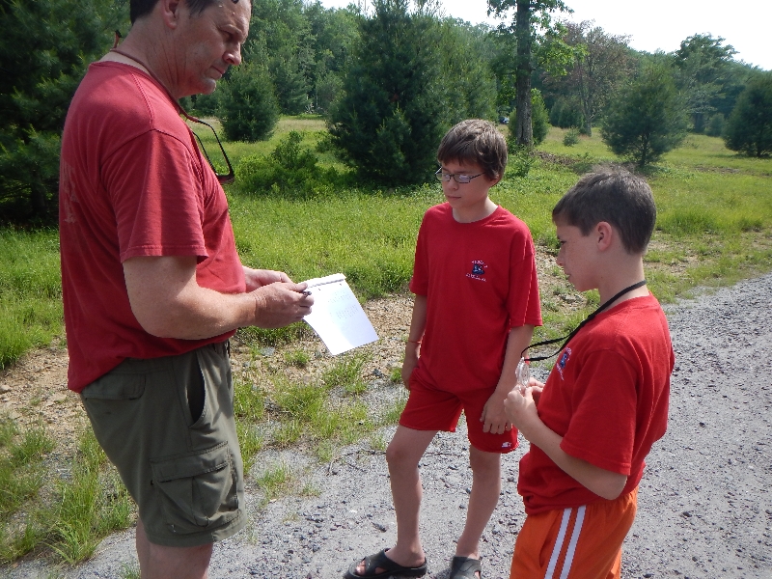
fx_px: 624
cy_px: 290
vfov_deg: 49.7
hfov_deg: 63.4
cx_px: 386
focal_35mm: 28
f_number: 3.9
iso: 125
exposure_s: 1/500
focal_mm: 5
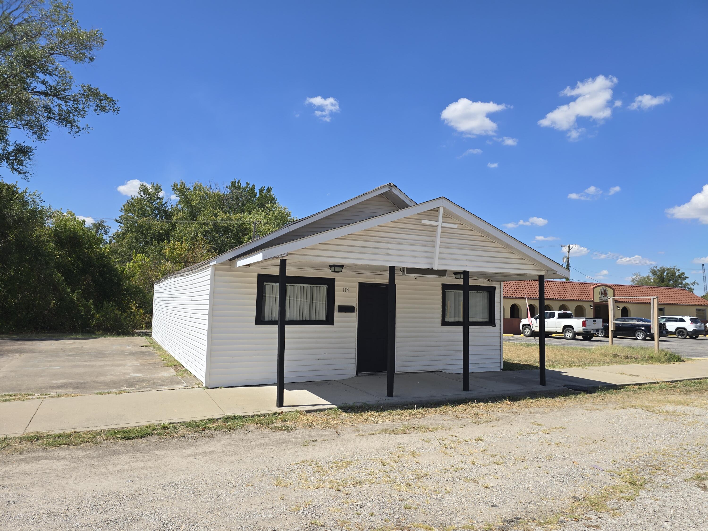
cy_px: 266
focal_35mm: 23
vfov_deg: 58.9
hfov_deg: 73.9
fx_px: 470
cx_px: 354
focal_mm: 6.3
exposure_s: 1/904
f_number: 1.7
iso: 12
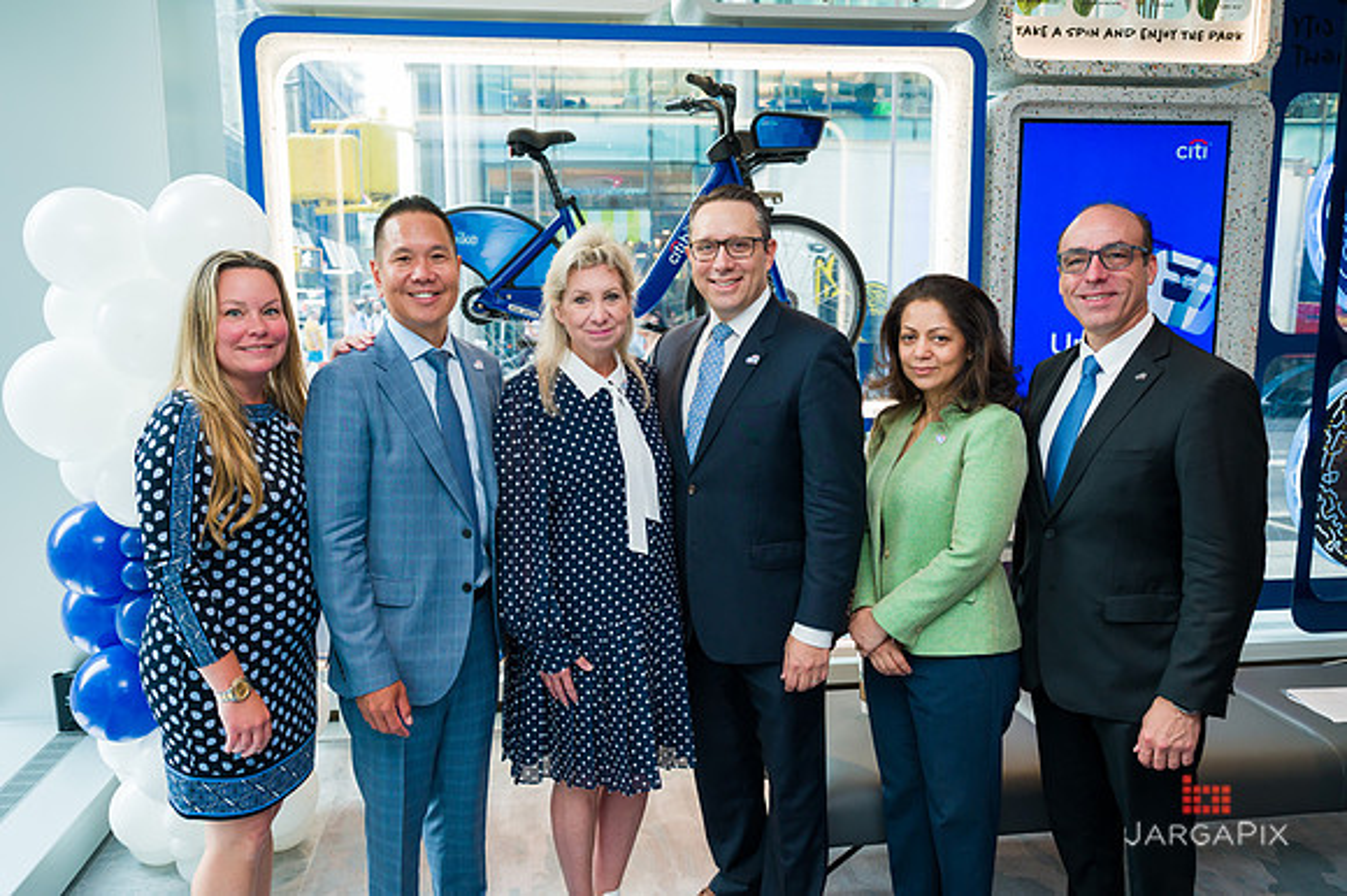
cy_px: 466
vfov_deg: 45.9
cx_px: 644
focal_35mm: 28
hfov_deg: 65.0
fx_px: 1057
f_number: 3.5
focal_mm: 24
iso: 400
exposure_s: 1/200
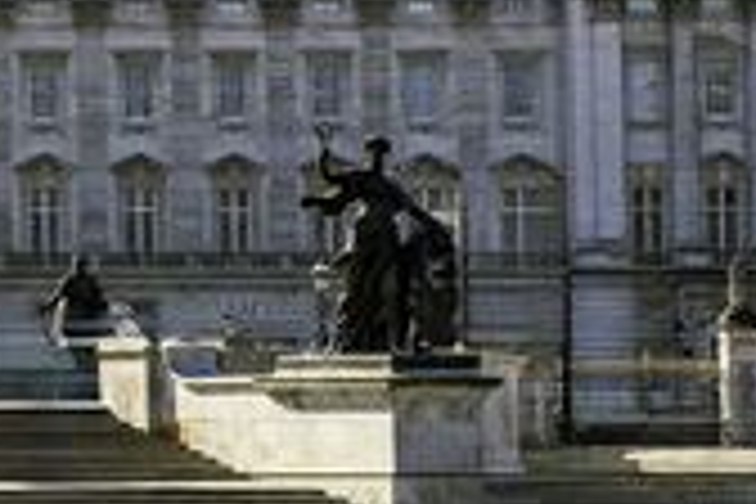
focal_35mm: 179
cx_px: -306
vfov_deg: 7.7
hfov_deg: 11.1
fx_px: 3759
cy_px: 54
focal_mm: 50
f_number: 8
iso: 100
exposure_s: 1/800
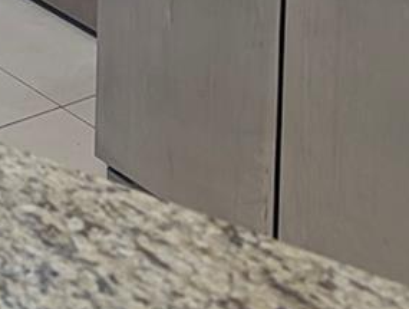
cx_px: -210
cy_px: -510
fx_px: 1587
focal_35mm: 134
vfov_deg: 9.5
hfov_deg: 13.8
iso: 73
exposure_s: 1/38.2
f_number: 1.68
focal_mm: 6.9
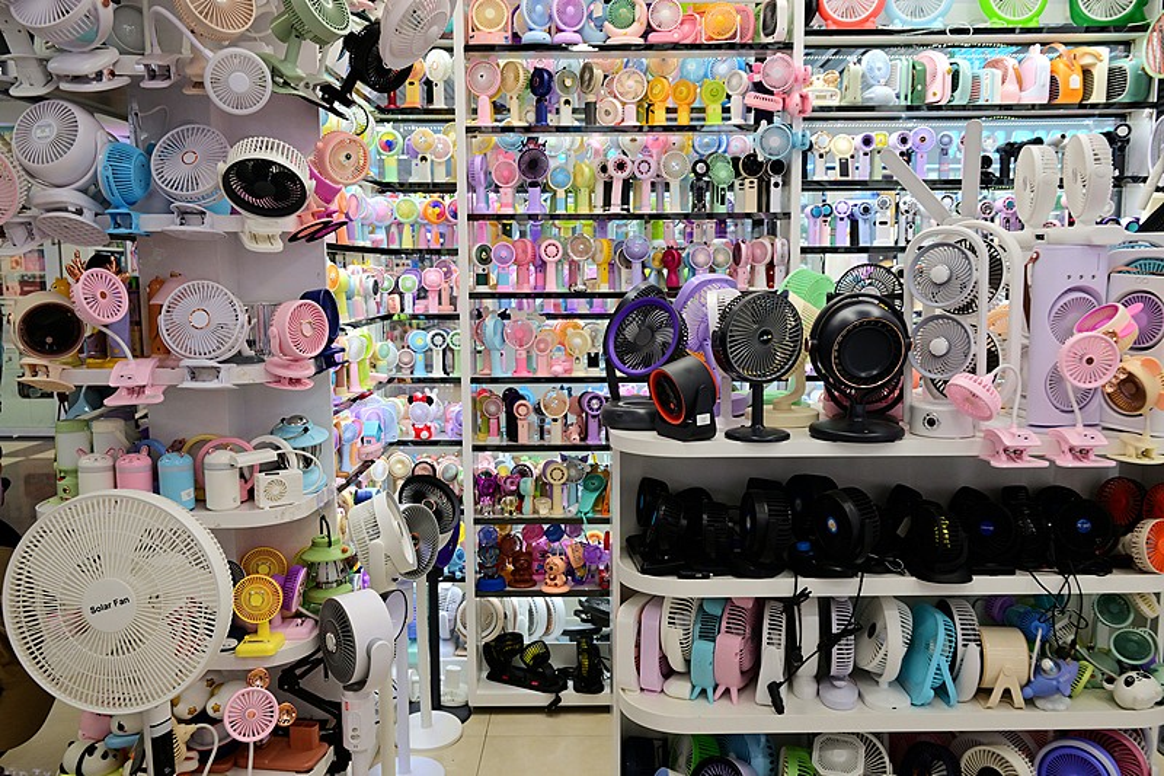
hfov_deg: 61.1
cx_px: 582
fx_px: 986
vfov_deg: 42.9
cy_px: 388
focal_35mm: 30
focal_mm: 30.5
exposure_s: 1/160
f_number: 6.3
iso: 720
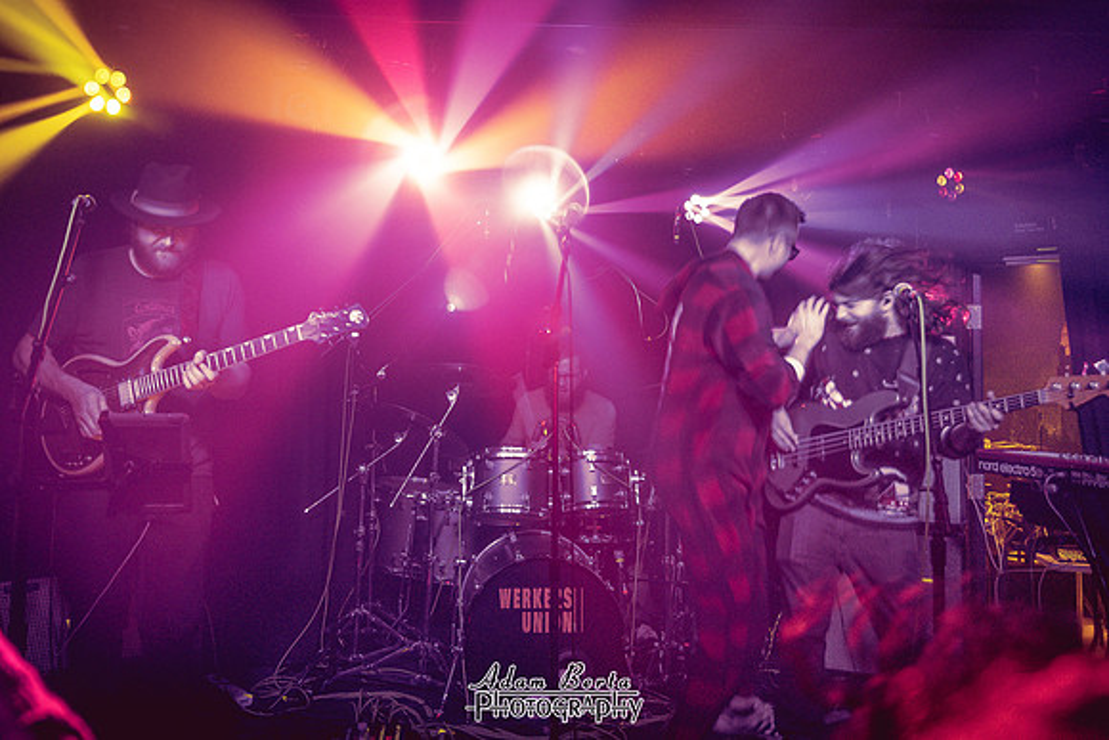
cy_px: 241
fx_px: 1080
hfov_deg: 54.3
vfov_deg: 37.4
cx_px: 503
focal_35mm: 35
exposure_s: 1/50
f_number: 2.8
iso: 400
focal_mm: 26
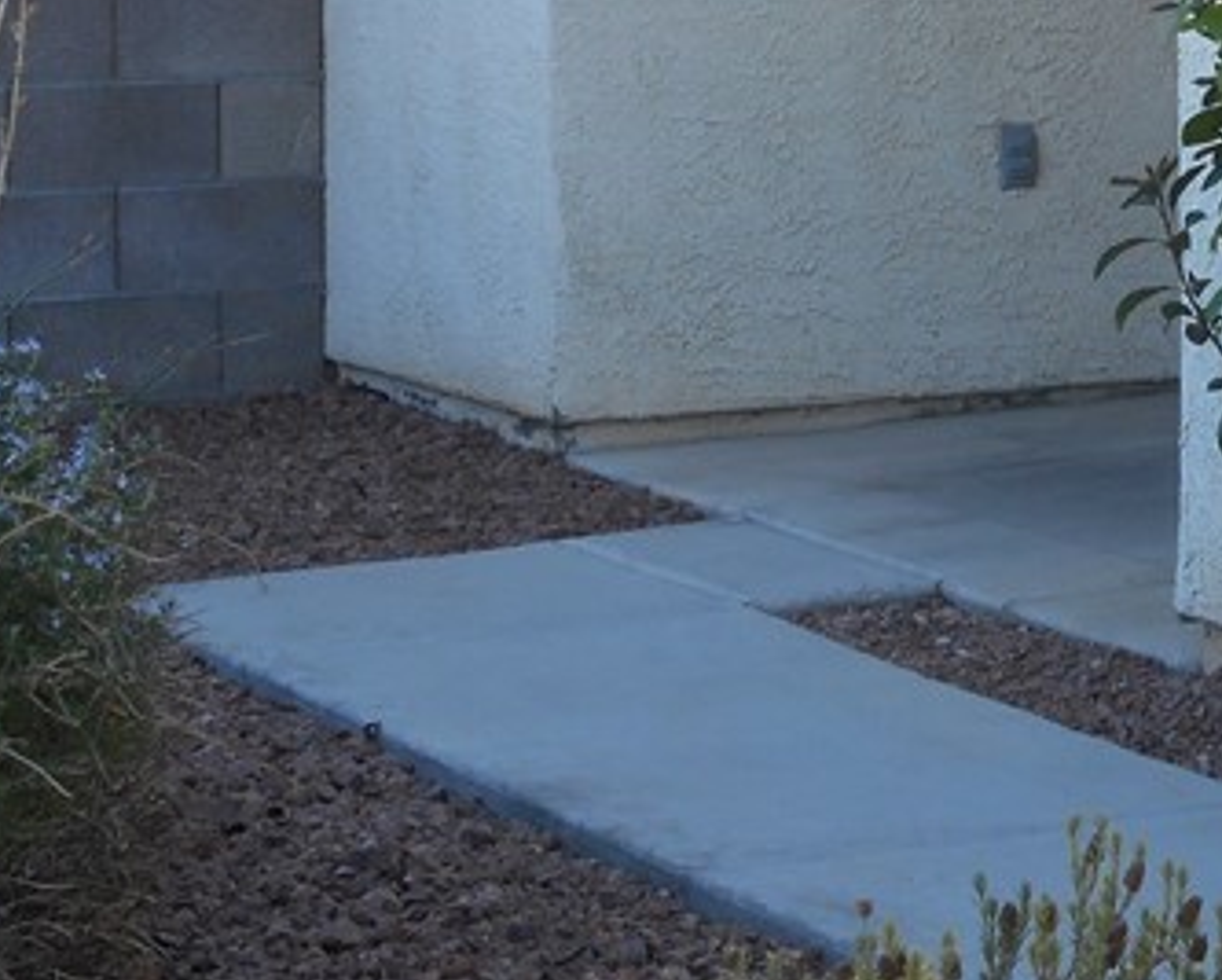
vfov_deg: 10.0
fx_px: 5538
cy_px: -121
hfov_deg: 12.4
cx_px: 1295
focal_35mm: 153
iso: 80
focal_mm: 9.1
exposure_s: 1/80
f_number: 4.9
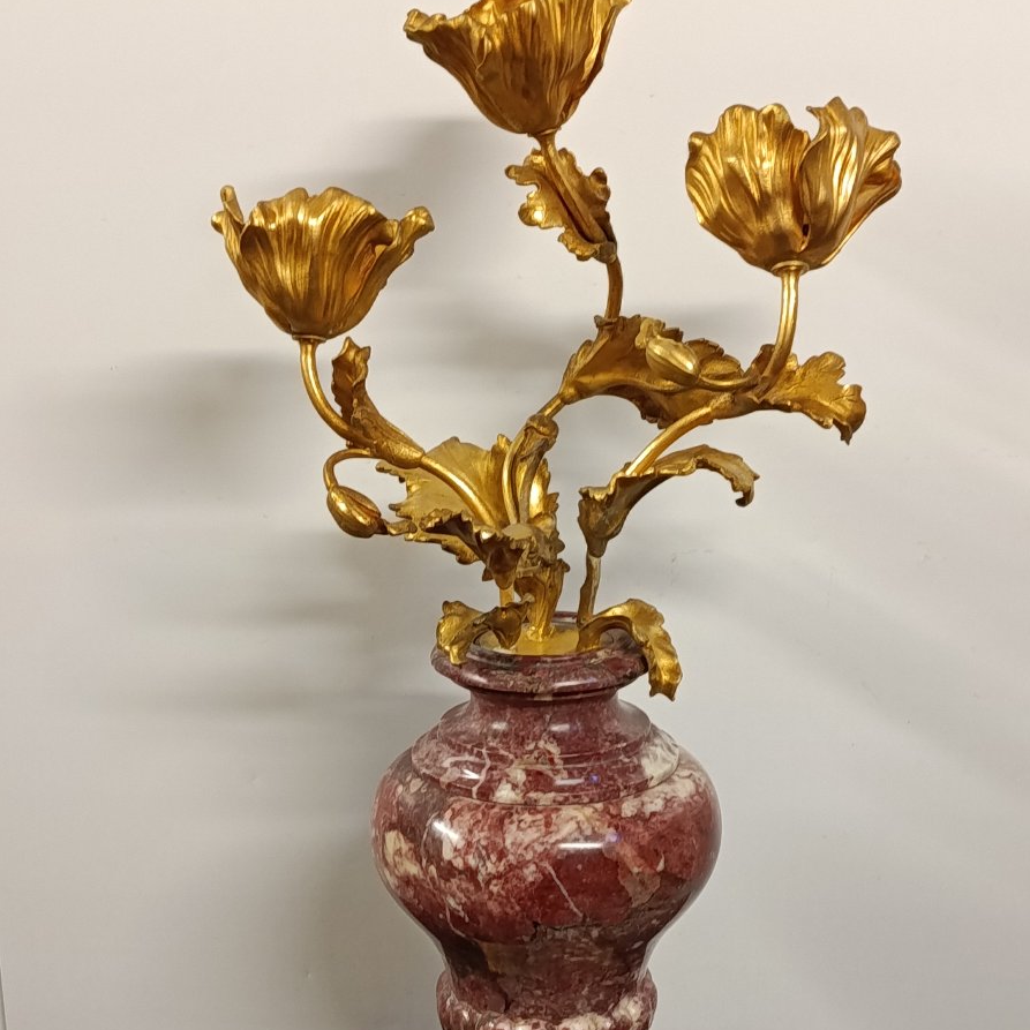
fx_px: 1919
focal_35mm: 57
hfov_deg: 30.0
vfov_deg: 29.9
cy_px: 668
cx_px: 518
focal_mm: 5.24
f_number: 1.7
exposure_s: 1/50
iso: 1027
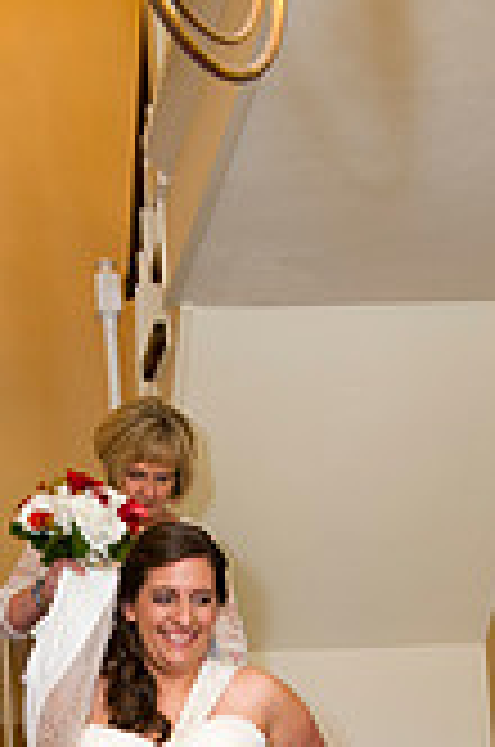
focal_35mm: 87
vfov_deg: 21.3
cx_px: 61
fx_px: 1802
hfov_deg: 15.5
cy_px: 968
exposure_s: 1/100
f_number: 5
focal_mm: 32
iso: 1000
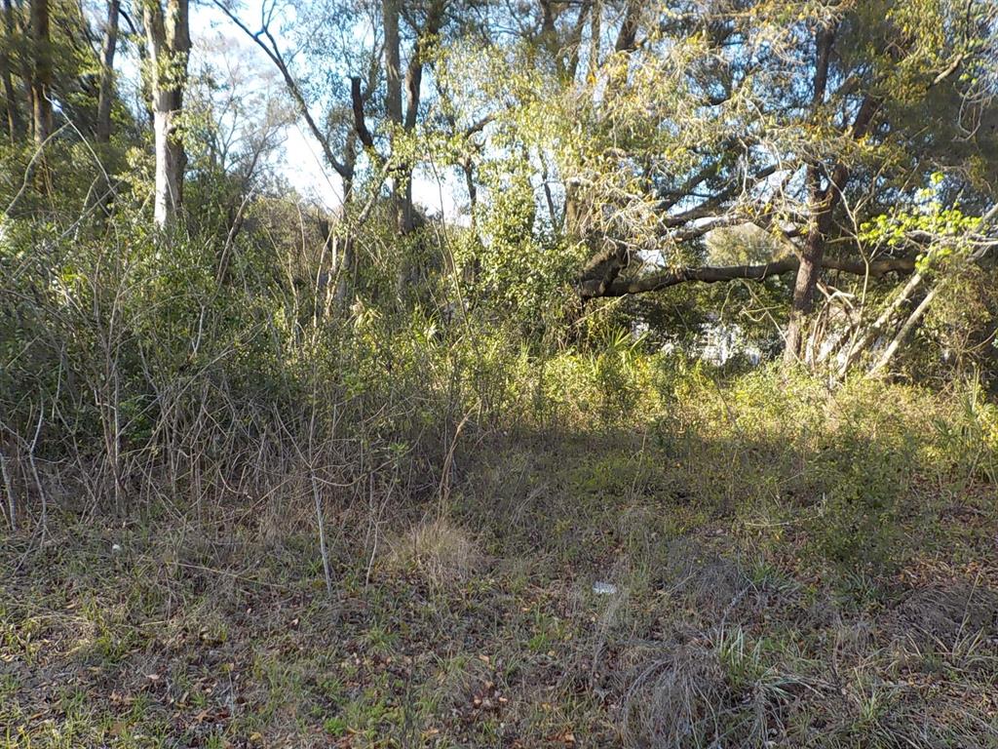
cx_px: 499
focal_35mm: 30
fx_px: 865
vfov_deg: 46.8
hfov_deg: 60.0
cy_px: 374
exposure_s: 1/250
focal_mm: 4.1
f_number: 3.3
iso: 125
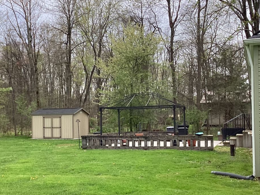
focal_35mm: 51
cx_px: 111
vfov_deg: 28.5
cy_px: 120
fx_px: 383
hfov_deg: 37.4
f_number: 2.4
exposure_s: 1/120
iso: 40
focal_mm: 3.3
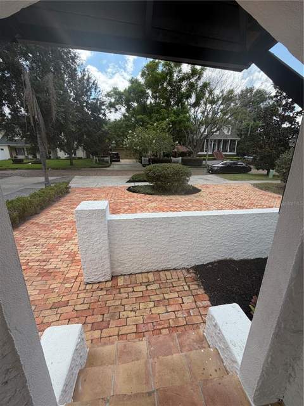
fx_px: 164
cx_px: 152
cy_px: 203
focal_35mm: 14
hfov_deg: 85.7
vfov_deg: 102.1
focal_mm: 2.22
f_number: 2.2
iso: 40
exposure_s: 1/564
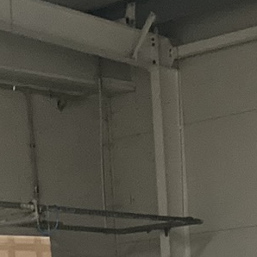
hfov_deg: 9.7
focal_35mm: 170
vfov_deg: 9.1
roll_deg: +2.1
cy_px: 645
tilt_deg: -9.7
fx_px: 1428
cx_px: 480
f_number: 1.8
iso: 640
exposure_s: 1/30
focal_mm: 3.99
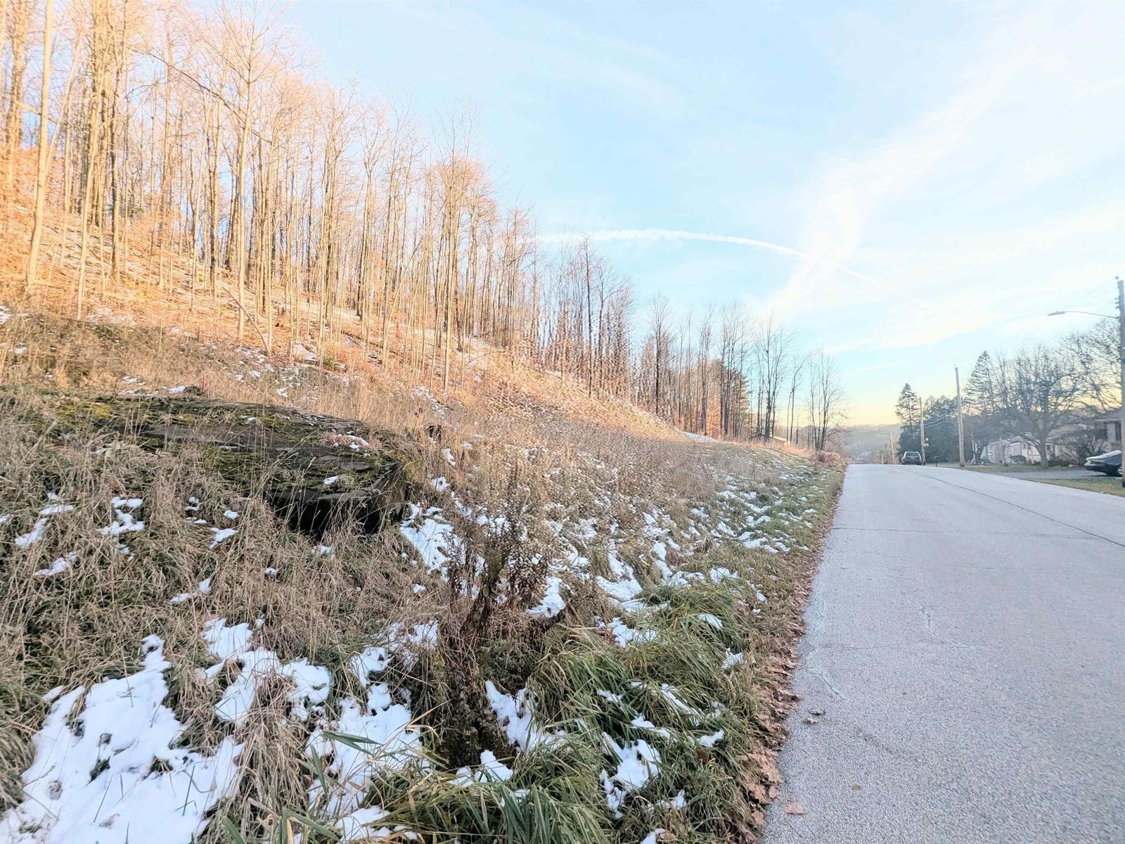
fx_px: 422
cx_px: 562
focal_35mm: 13
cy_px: 422
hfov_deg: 106.2
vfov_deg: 89.9
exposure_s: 1/542
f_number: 2.2
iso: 48
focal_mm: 1.95
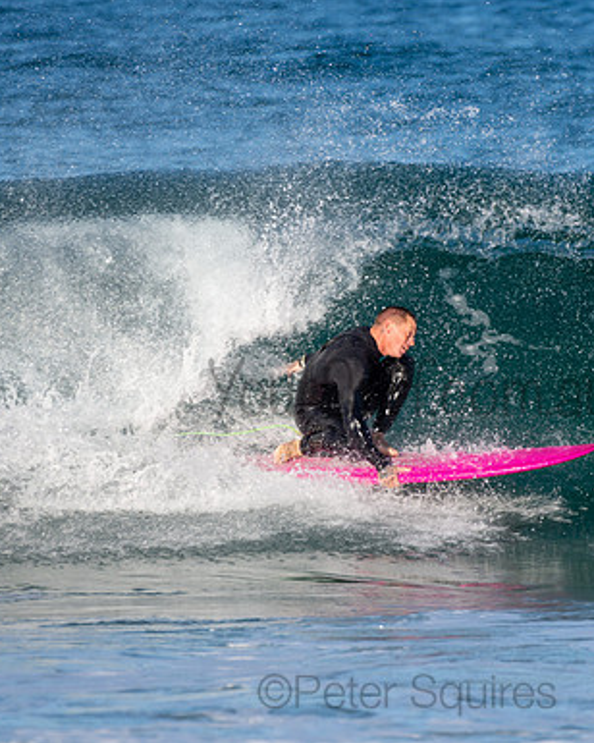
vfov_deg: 1.8
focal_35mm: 1061
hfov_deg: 1.5
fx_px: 23316
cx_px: 407
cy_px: 372
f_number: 5.6
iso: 220
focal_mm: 500
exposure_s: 1/1250
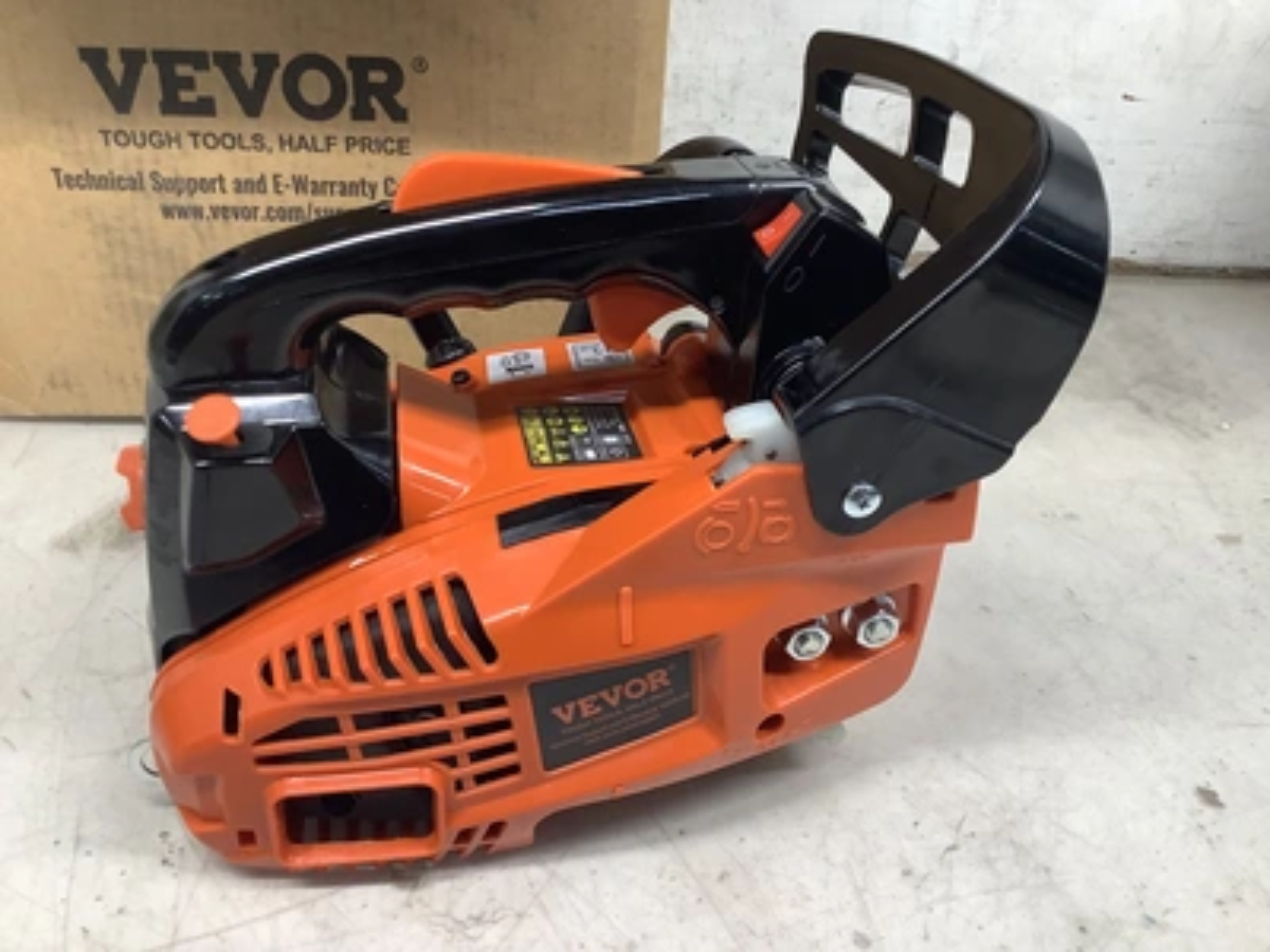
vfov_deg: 45.4
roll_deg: -3.9
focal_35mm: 31
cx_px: 635
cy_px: 476
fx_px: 1137
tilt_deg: -32.0
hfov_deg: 58.4
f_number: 2.4
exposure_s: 1/60
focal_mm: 3.3
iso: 80
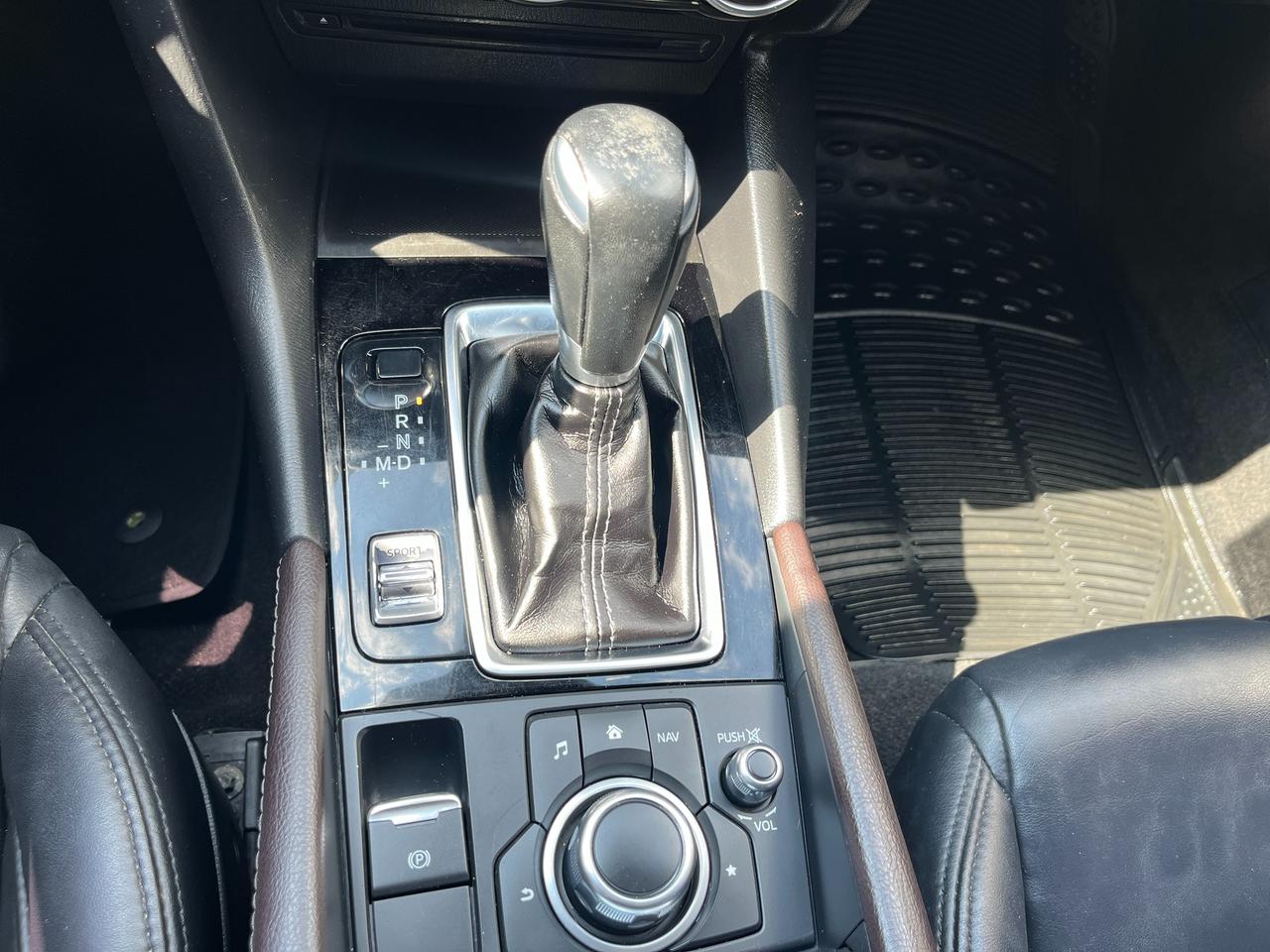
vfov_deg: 53.1
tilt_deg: -60.8
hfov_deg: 67.3
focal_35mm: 26
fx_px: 954
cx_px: 635
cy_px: 476
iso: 50
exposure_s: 1/122
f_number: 1.6
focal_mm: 5.1
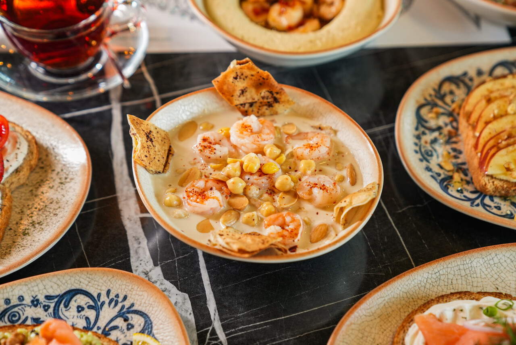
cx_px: 258
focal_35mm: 62
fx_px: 889
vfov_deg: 21.9
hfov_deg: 32.4
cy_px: 172
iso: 500
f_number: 3.2
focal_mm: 62
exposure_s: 1/100
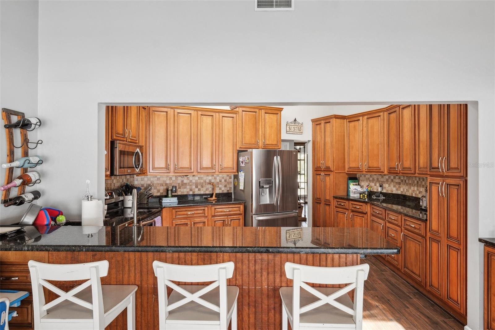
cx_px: 248
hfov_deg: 84.0
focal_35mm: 20
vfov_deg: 61.9
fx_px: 275
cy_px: 165
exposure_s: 1/10
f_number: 8
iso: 400
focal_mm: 20
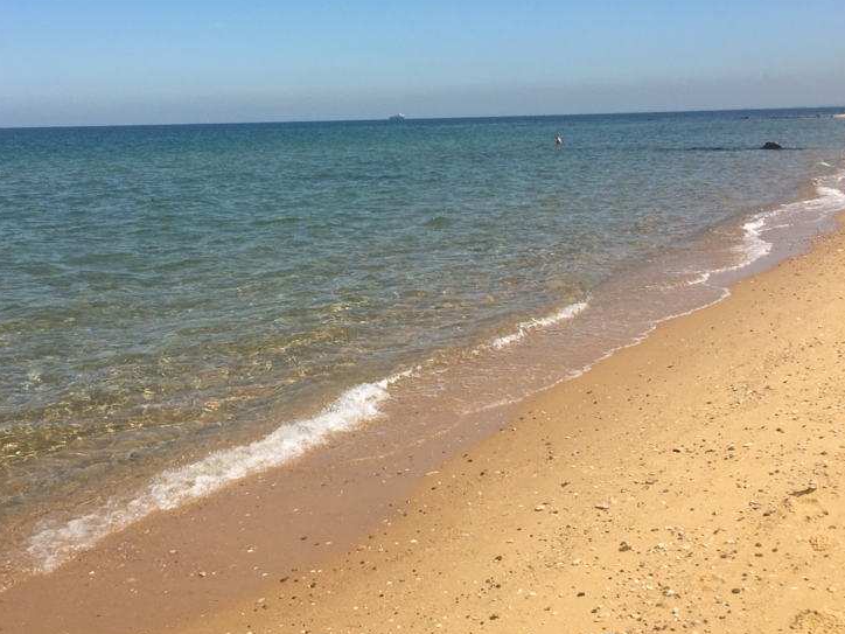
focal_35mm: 41
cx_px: 349
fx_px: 1001
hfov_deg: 45.6
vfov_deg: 35.1
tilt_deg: -7.0
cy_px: 272
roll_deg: +1.3
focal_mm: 4.15
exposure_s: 1/2024
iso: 25
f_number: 2.2
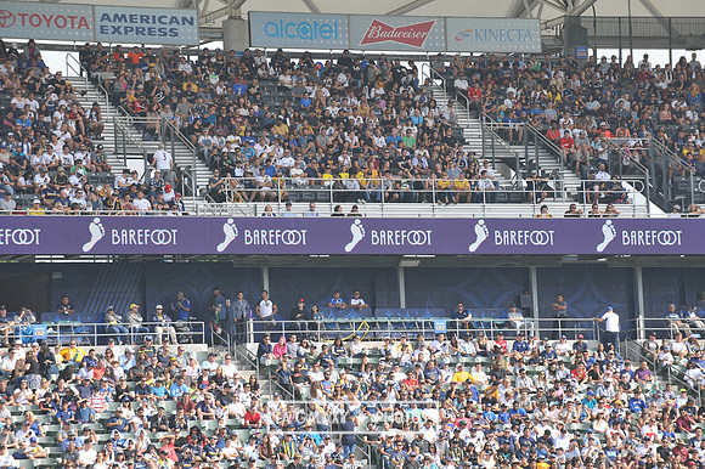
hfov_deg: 10.3
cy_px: 234
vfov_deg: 6.9
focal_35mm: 200
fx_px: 3914
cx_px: 352
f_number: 8
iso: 250
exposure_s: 1/250
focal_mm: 200
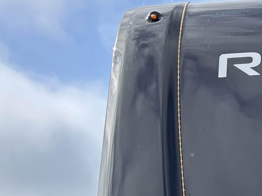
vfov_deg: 10.1
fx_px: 1014
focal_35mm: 134
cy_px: 410
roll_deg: -1.9
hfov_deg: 13.7
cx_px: 404
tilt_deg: -1.0
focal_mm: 5.96
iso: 50
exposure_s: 1/1812
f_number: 1.6
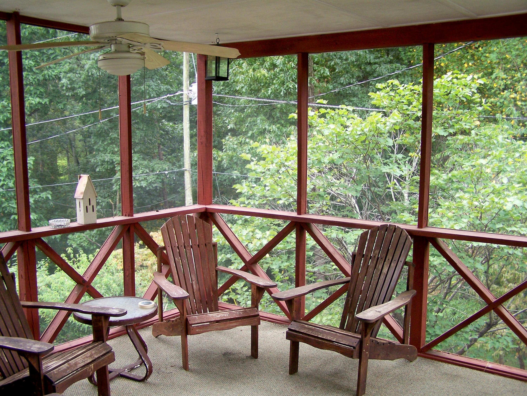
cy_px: 198
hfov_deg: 49.0
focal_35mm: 38
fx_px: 579
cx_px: 264
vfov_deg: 37.7
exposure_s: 1/40
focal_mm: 6.3
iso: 64
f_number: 2.8
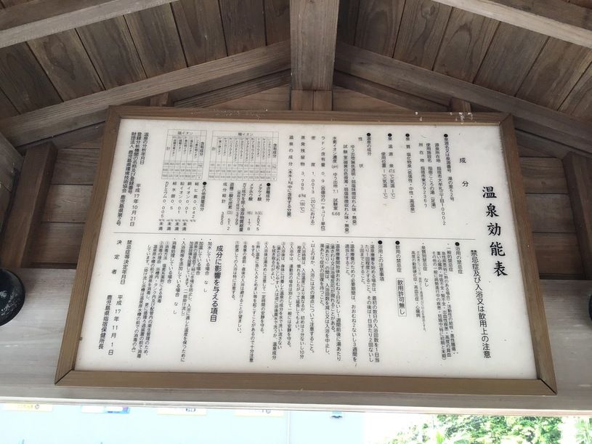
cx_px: 296
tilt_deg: +23.5
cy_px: 222
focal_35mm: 31
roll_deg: -2.0
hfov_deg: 58.4
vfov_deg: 45.4
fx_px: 530
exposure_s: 1/120
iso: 40
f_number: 2.4
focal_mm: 3.3
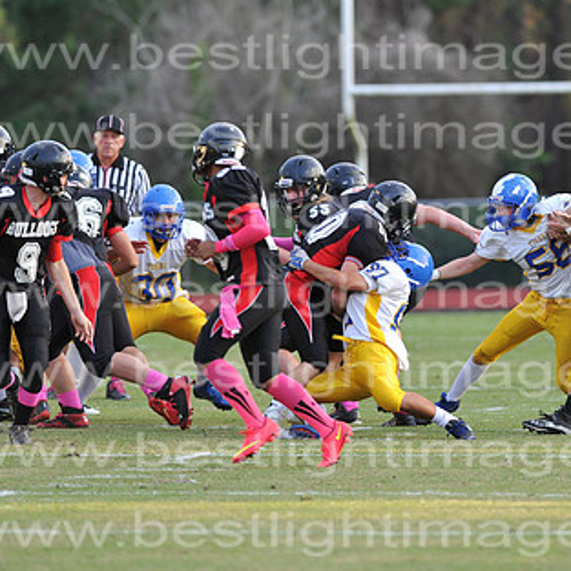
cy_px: 255
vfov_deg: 3.7
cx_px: 372
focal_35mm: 472
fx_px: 8809
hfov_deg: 3.7
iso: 1000
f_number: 4
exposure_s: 1/800
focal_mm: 300
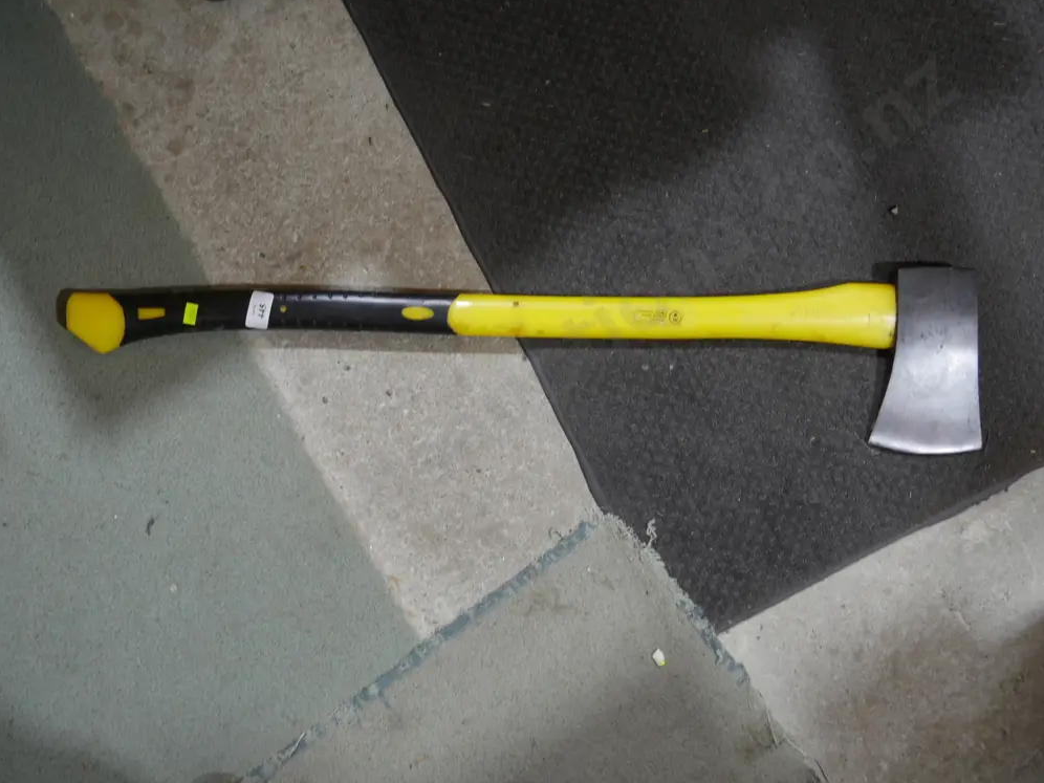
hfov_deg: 50.1
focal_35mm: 37
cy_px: 397
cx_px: 518
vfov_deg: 38.7
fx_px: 1116
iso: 400
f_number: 4
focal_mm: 18
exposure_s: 1/60
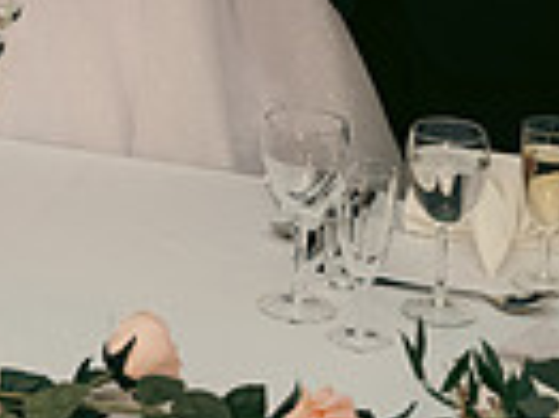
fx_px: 2404
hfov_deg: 12.9
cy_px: -382
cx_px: -111
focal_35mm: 149
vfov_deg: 9.4
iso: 800
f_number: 3.5
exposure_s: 1/160
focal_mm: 35
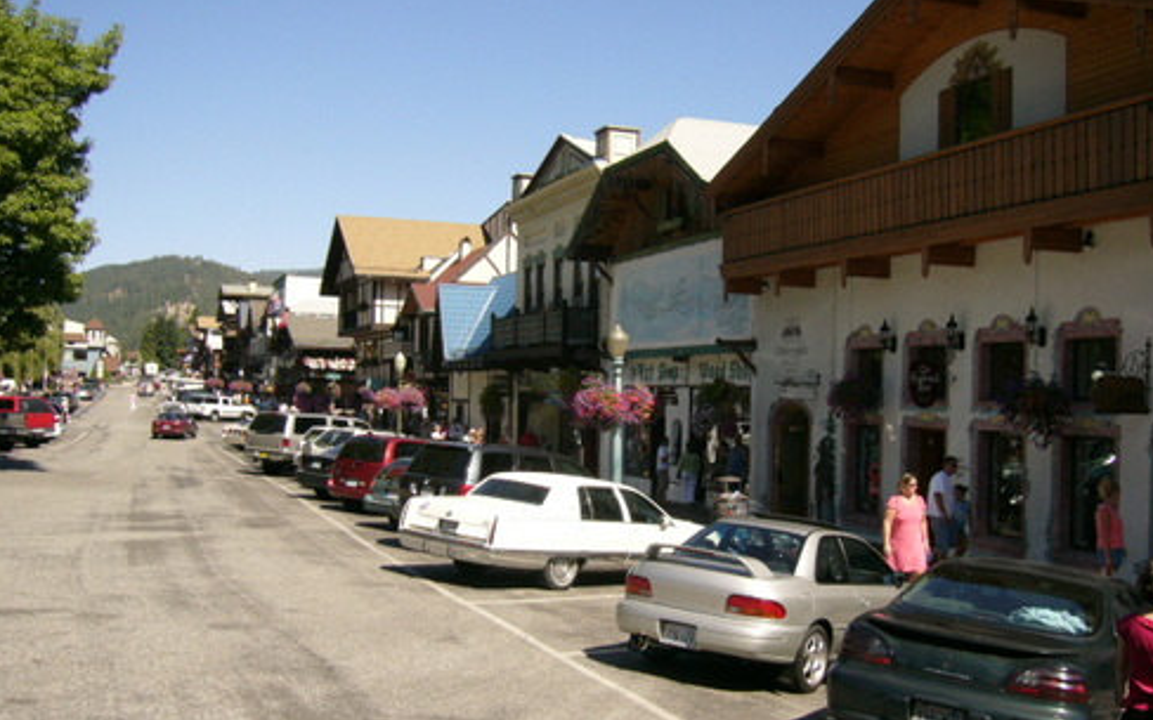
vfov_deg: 33.6
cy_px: 377
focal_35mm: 38
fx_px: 1194
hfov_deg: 51.5
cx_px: 586
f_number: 8
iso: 100
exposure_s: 1/200
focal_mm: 5.8
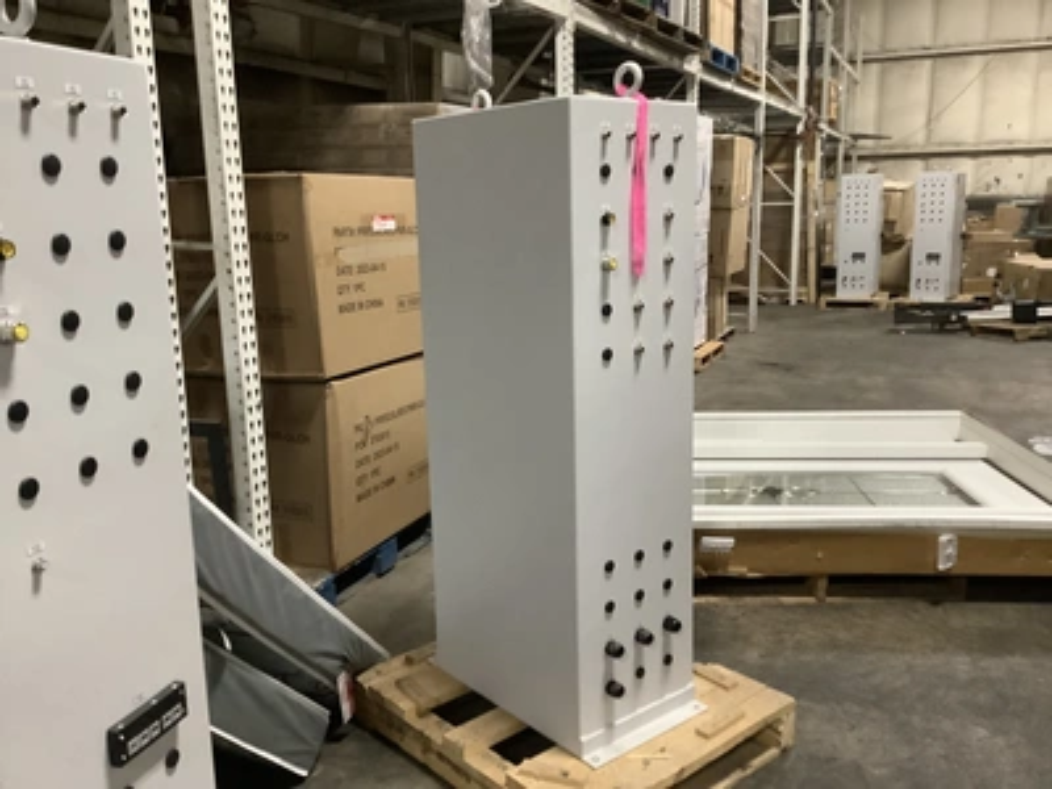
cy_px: 394
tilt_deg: -11.9
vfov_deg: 45.4
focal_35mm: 31
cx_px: 526
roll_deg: +0.2
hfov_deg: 58.4
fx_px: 942
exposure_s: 1/33
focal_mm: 3.3
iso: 400
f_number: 2.4
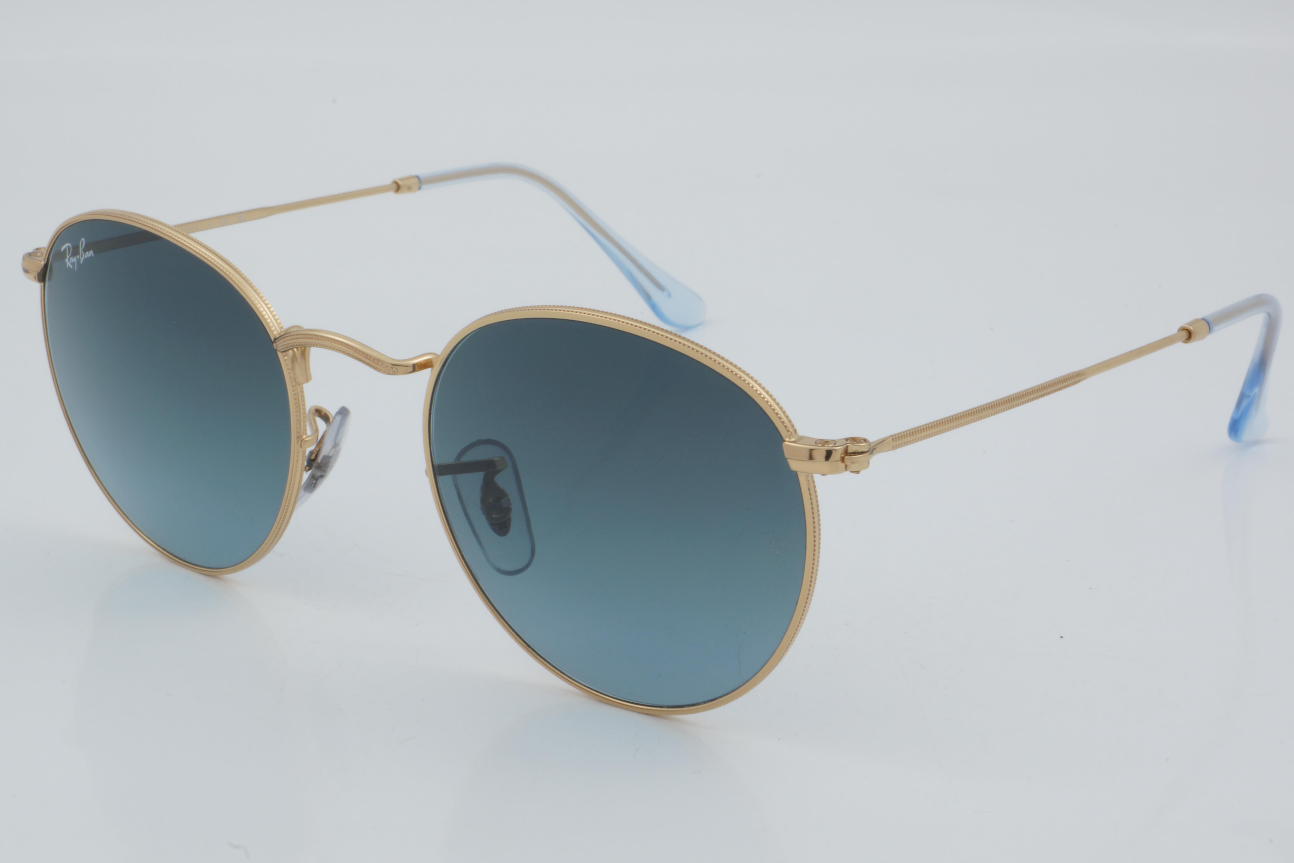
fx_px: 2696
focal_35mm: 75
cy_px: 432
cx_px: 647
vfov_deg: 18.2
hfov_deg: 27.0
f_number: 32
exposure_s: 1/3
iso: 100
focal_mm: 50
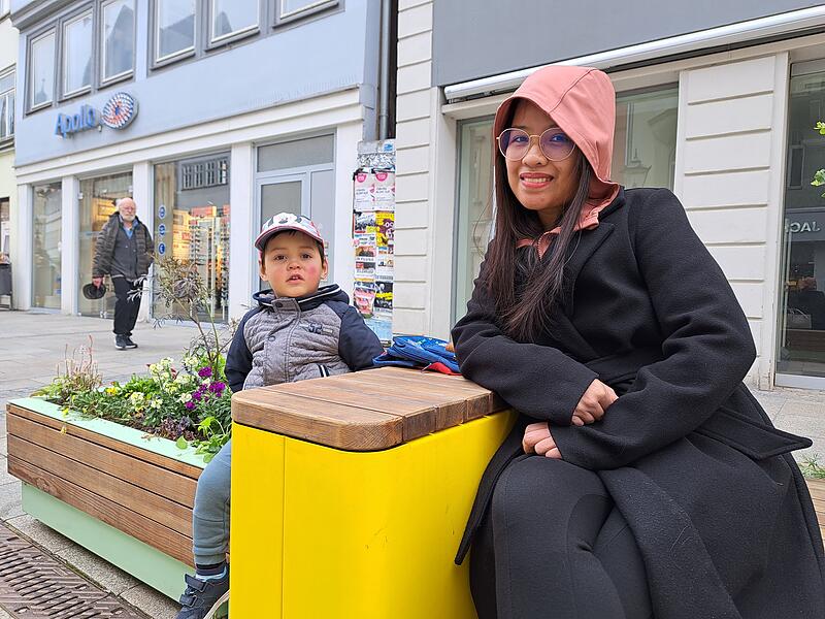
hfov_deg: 71.6
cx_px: 412
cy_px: 310
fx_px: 572
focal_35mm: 24
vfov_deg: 56.8
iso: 50
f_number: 1.8
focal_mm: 5.23
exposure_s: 1/100
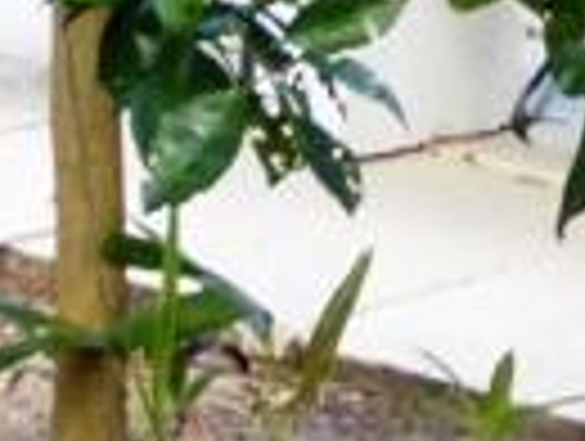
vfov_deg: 5.2
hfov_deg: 6.2
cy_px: -698
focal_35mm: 275
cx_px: -1526
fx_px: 4656
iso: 320
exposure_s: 1/125
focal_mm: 6.1
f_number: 3.7
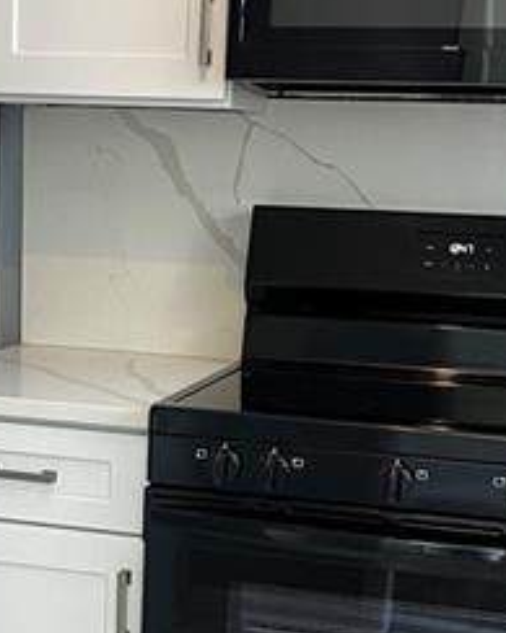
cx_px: 130
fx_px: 1499
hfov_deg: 19.0
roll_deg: -1.6
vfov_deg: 23.5
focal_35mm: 80
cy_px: 519
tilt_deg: -13.9
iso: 125
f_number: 1.6
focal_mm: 5.1
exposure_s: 1/72
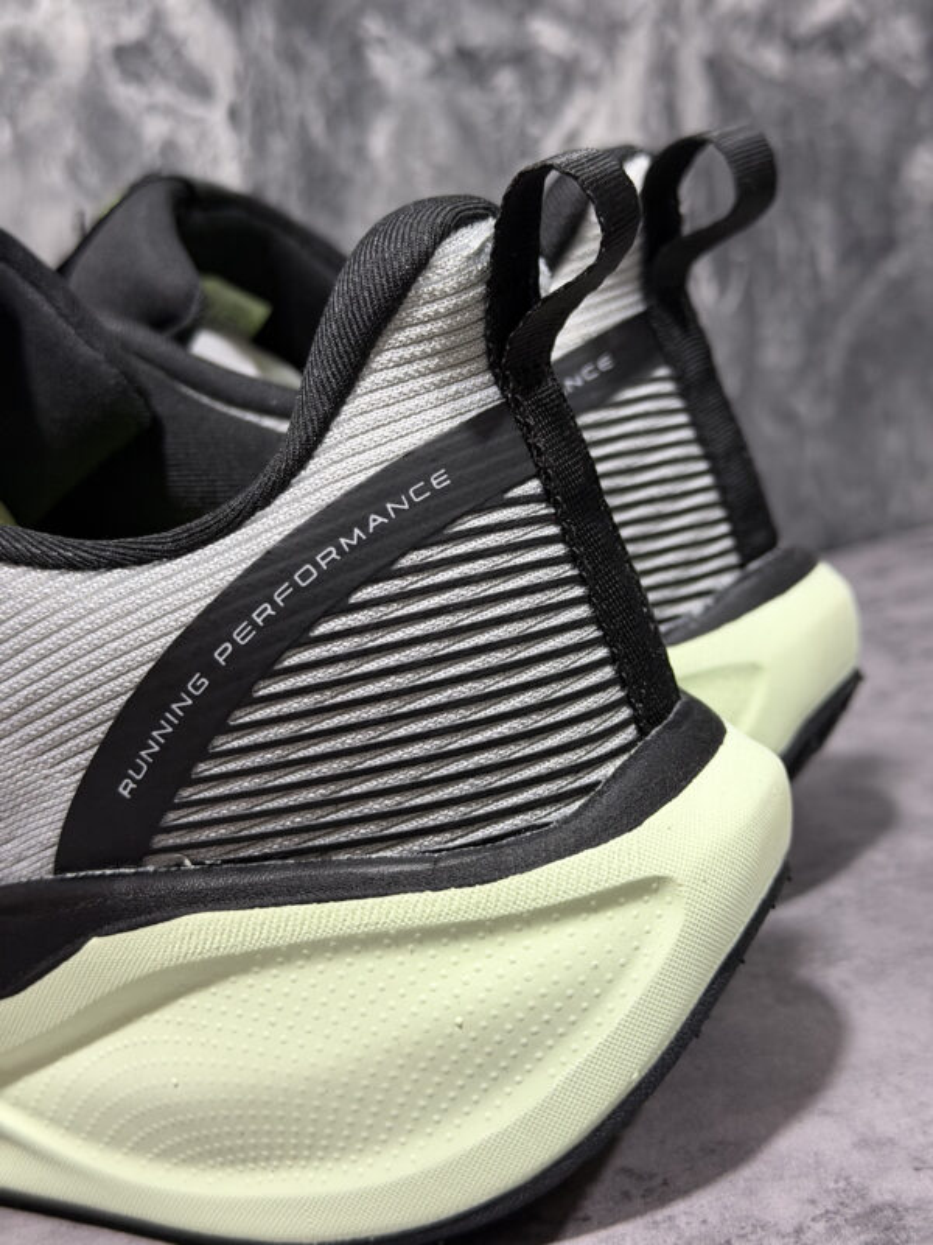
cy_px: 622
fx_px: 1725
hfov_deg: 30.3
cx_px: 466
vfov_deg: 39.7
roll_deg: +8.8
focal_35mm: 48
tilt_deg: -14.2
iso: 500
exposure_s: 1/40
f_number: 1.78
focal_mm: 6.76
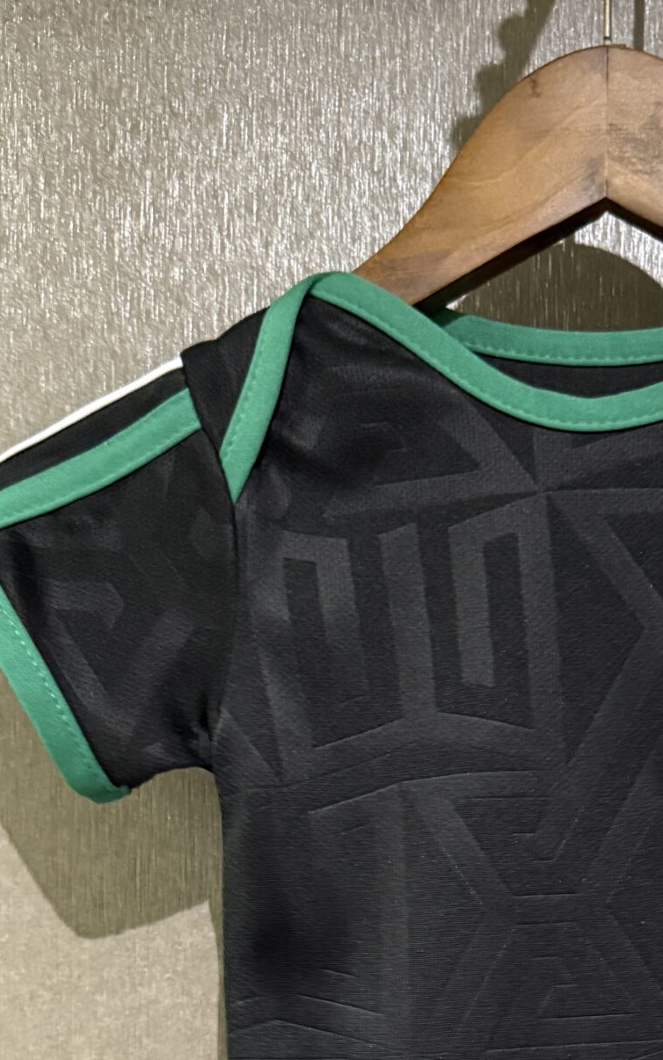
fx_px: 1561
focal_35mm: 54
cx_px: 589
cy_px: 954
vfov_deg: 35.3
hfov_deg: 23.4
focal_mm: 6.76
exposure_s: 1/40
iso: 1000
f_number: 1.78
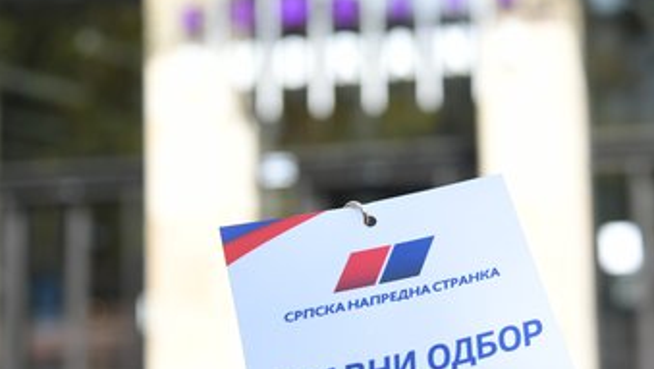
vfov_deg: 17.0
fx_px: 1232
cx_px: 413
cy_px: 177
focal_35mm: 71
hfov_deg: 29.6
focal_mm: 46
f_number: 4
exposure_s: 1/1000
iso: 400
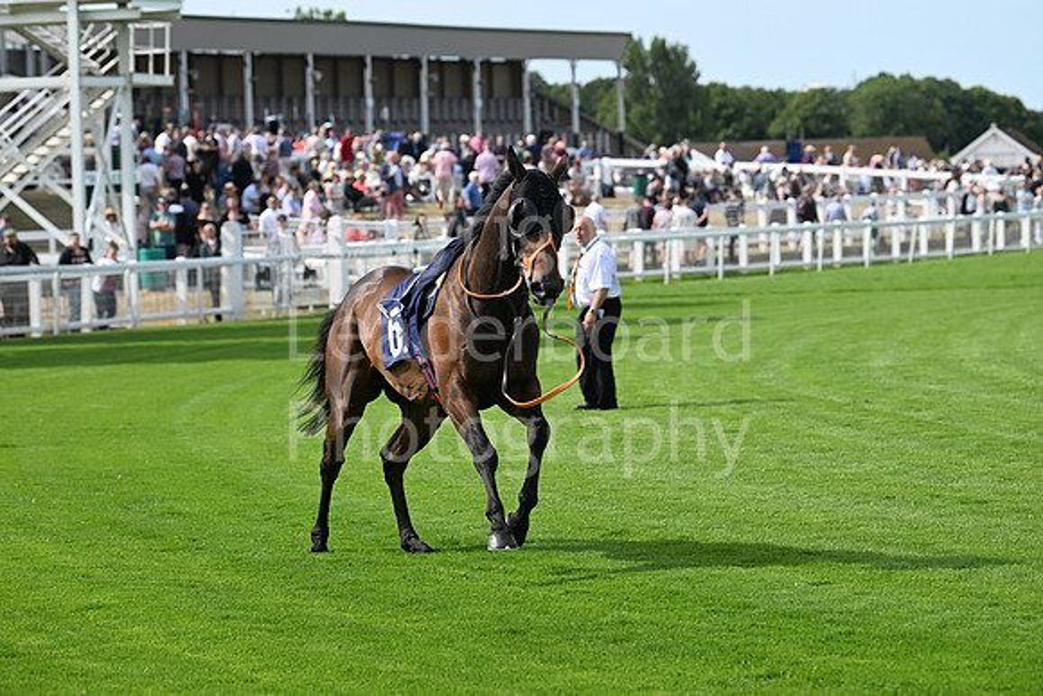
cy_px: 348
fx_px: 4347
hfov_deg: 13.7
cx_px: 522
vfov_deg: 9.2
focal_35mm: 150
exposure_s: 1/1600
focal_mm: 150
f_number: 5.6
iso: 400
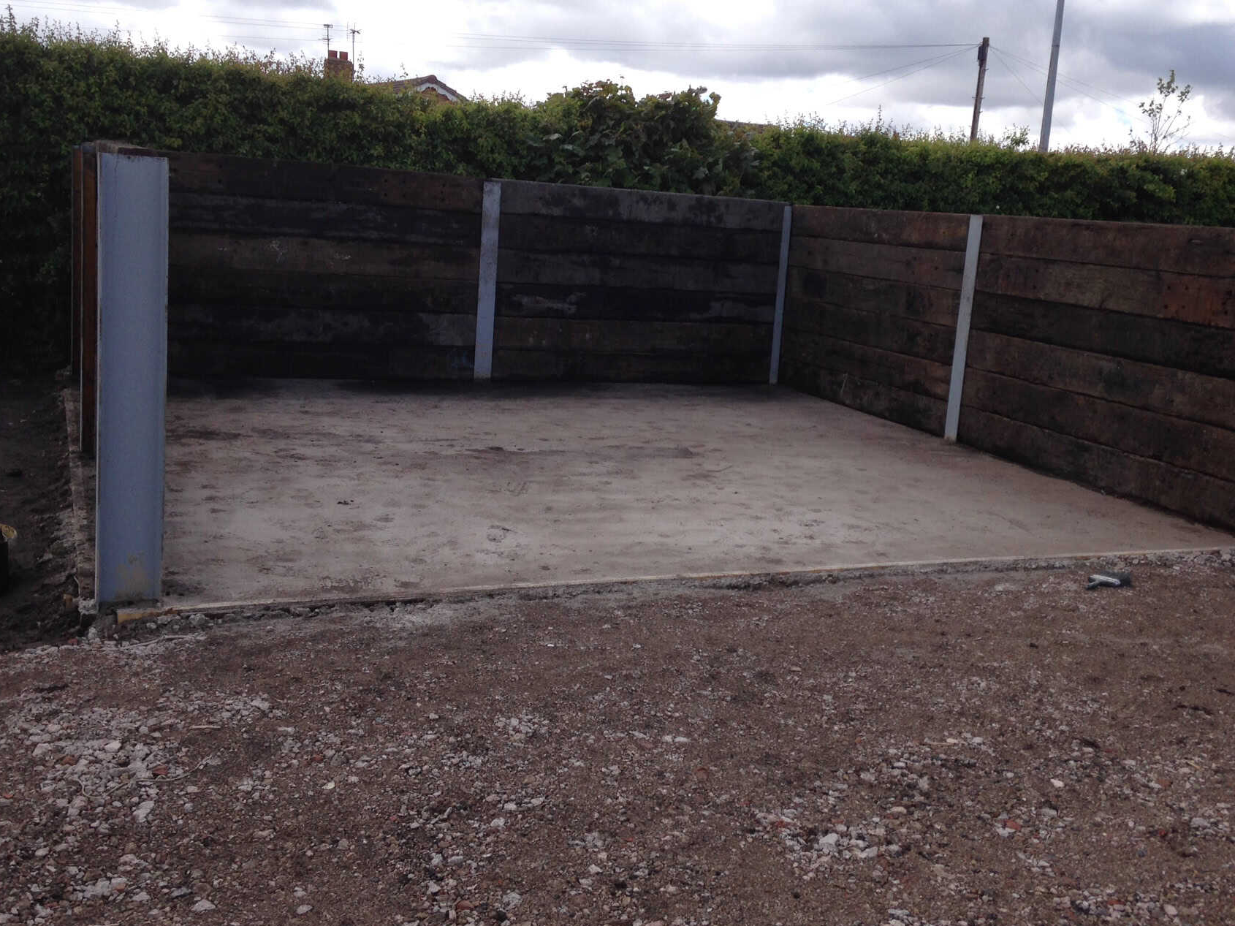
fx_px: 1427
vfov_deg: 35.9
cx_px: 691
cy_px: 433
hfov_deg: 46.7
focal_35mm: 40
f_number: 2.4
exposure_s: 1/1085
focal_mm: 4.1
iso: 50
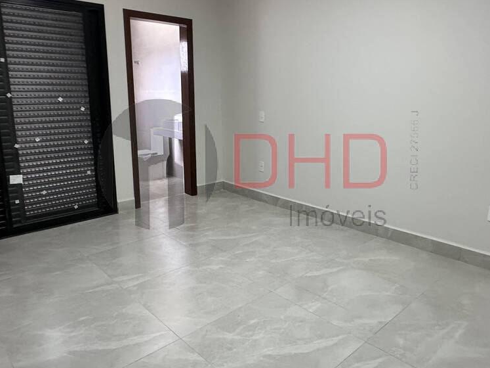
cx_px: 258
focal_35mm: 27
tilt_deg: -7.9
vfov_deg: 51.3
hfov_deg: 65.3
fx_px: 382
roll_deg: +0.4
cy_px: 165
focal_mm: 2.22
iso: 250
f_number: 2.2
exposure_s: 1/60
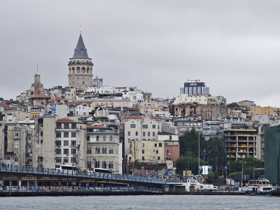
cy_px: 108
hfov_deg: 12.4
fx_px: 1286
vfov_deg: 9.3
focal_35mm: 159
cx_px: 140
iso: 50
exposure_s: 1/221
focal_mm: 19.4
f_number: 2.5
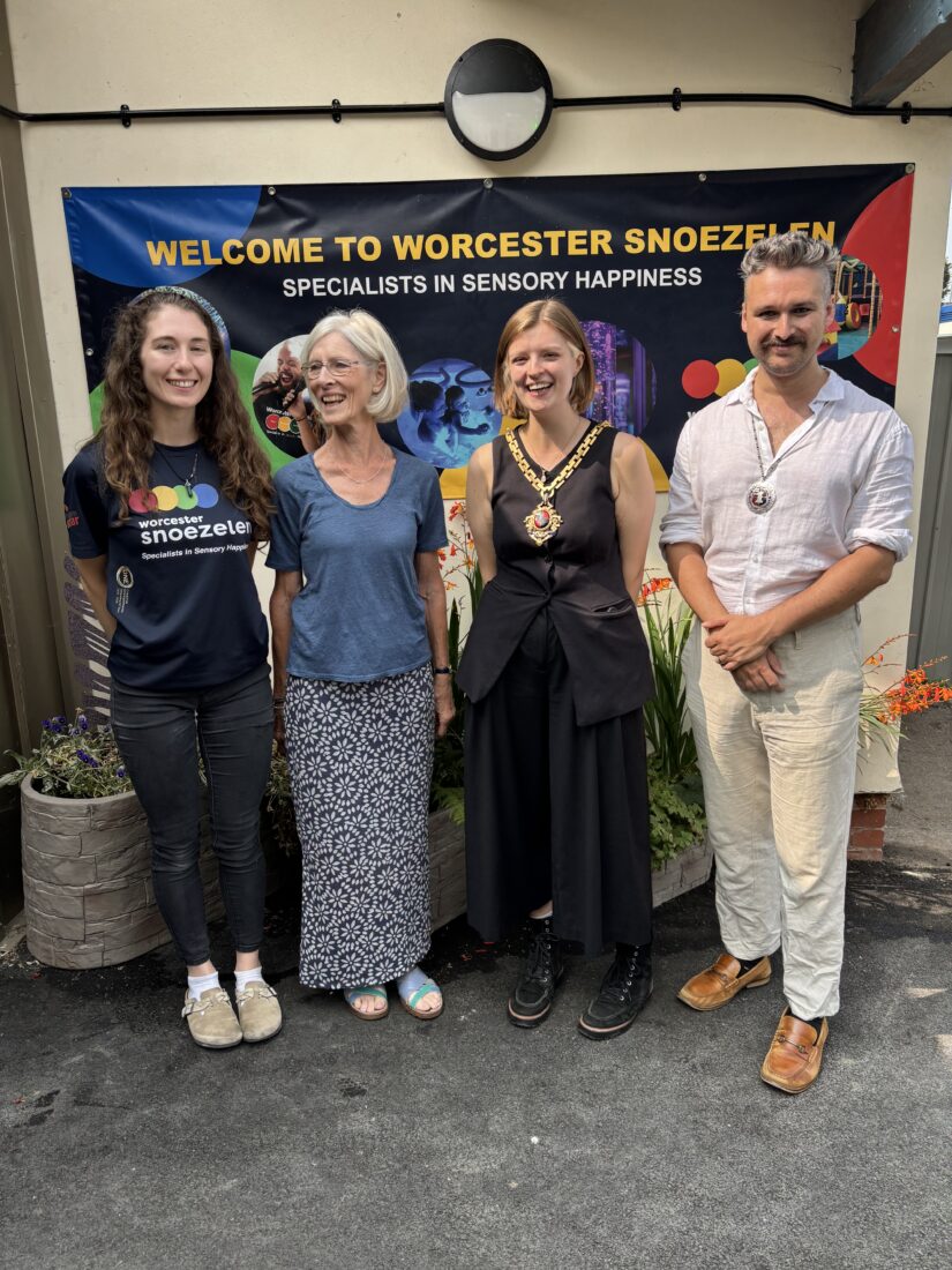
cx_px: 476
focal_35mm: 26
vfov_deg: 67.3
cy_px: 635
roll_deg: +1.6
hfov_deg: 53.1
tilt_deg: -15.1
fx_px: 953
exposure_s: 1/970
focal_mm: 5.96
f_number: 1.6
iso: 50
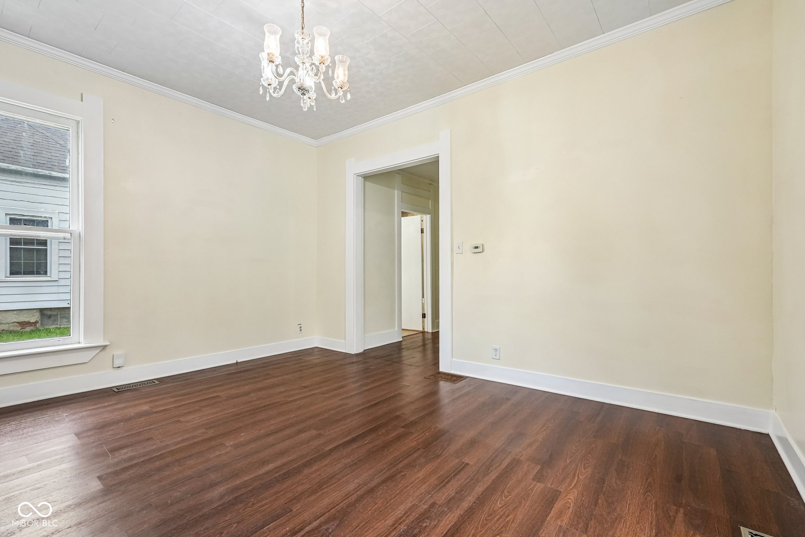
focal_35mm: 16
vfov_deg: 73.7
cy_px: 268
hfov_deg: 96.7
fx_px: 358
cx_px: 402
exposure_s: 1/30
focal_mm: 16
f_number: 8
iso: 1250
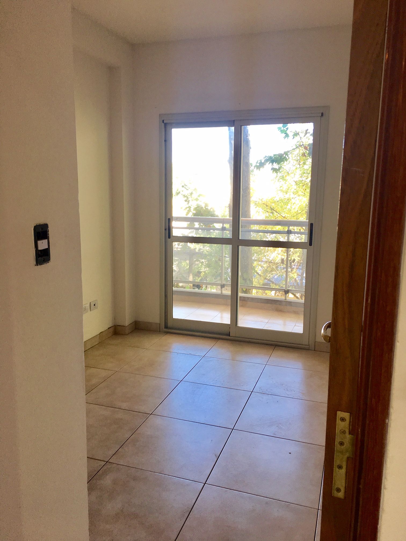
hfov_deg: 48.2
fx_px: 454
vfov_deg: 61.7
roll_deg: -0.9
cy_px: 270
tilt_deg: -10.6
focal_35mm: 29
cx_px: 203
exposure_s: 1/50
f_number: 2.2
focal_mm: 4.15
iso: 32
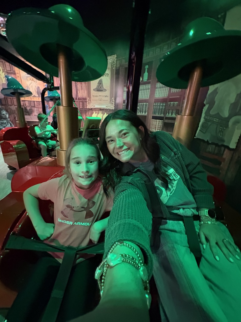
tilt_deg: -19.8
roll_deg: -5.3
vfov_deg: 102.1
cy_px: 161
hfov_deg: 85.7
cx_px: 120
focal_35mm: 14
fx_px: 130
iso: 1600
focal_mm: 2.22
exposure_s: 1/30
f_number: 2.2
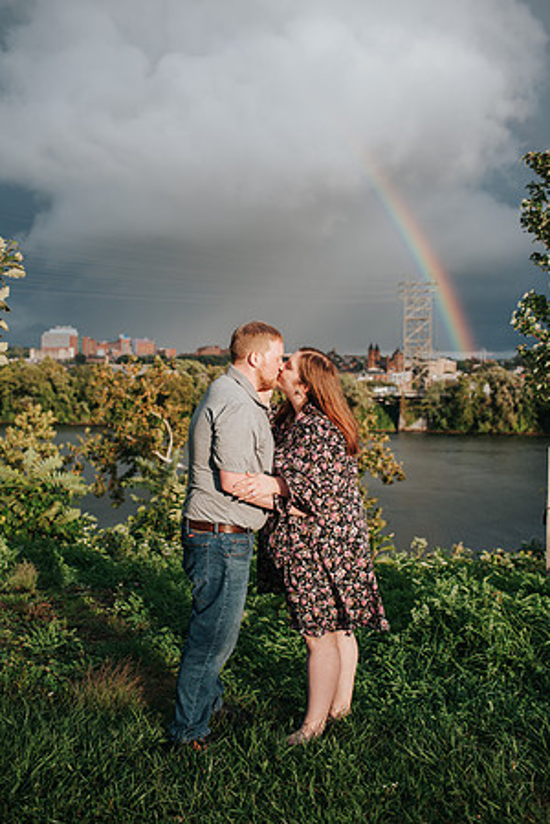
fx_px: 802
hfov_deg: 37.9
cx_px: 275
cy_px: 412
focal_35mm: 35
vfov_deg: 54.4
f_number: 3.2
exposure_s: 1/640
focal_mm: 35
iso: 100
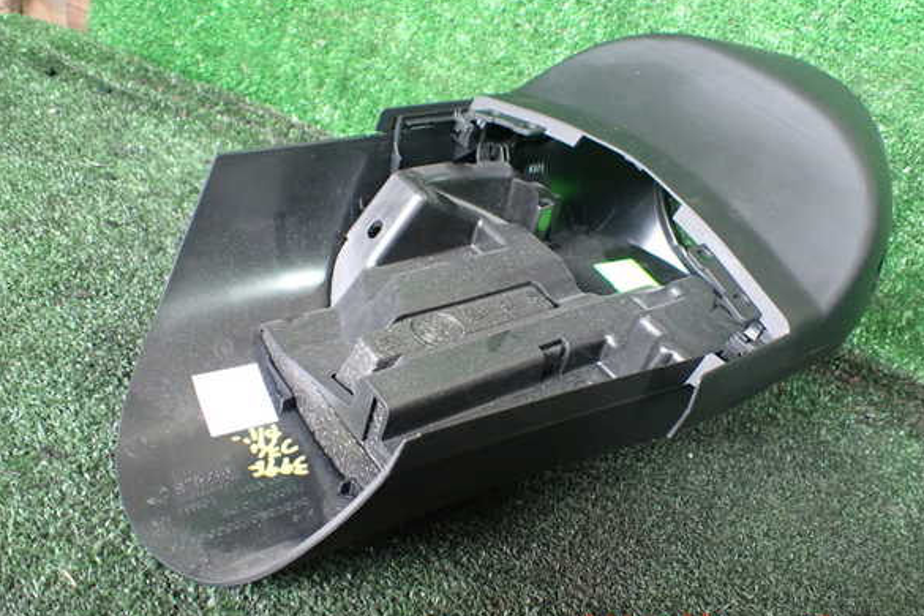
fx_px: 821
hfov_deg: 58.7
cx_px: 469
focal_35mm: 32
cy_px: 295
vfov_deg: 41.1
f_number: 2.3
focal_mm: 5.4
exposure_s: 1/40
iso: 800
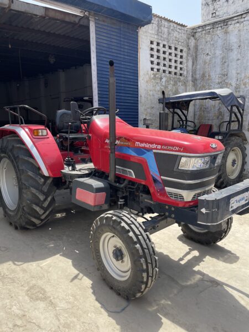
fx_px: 240
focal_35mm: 25
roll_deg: +0.2
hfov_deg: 54.9
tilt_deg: -9.3
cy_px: 166
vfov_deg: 69.4
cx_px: 124
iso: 32
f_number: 1.6
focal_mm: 5.1
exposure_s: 1/1003
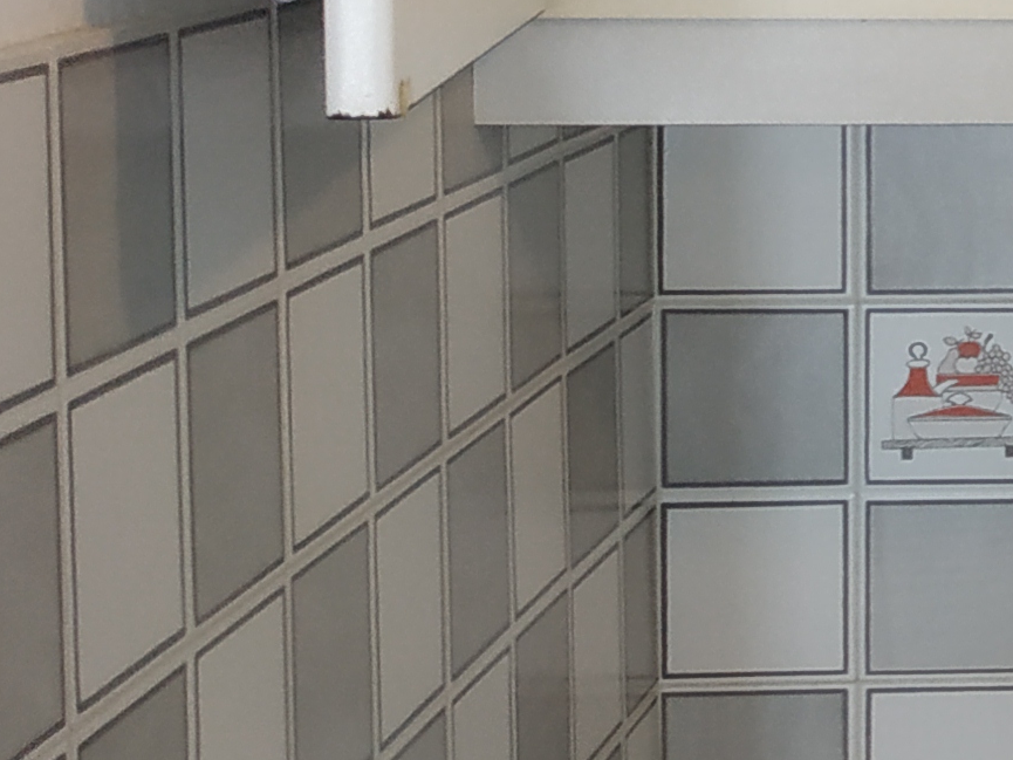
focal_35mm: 111
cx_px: 2055
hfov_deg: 14.5
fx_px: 3249
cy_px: -29
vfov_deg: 13.1
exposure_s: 1/50
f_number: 1.9
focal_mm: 3.94
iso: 160
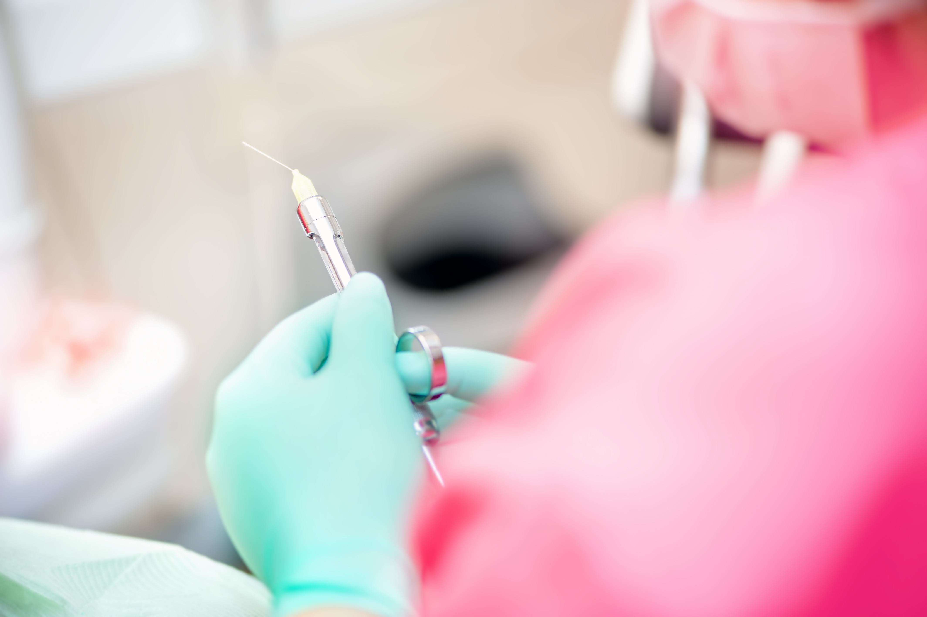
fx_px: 2702
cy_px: 308
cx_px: 464
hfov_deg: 19.5
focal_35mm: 105
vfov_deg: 13.0
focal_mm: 105
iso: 500
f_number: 3
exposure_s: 1/125
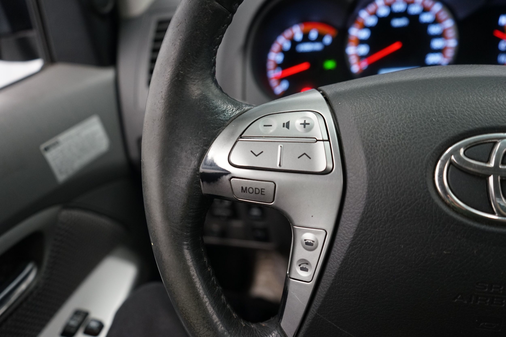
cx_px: 253
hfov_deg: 65.5
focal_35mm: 28
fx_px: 394
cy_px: 168
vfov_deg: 46.4
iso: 1600
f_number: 4
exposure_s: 1/60
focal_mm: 28
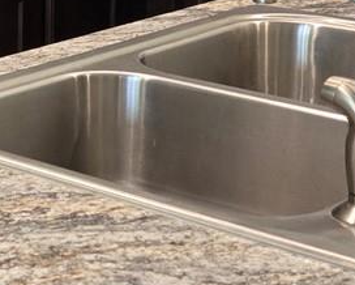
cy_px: -92
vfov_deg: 11.4
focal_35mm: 132
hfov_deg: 12.6
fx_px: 1388
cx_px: -377
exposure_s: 1/120
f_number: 1.8
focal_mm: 5.4
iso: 500
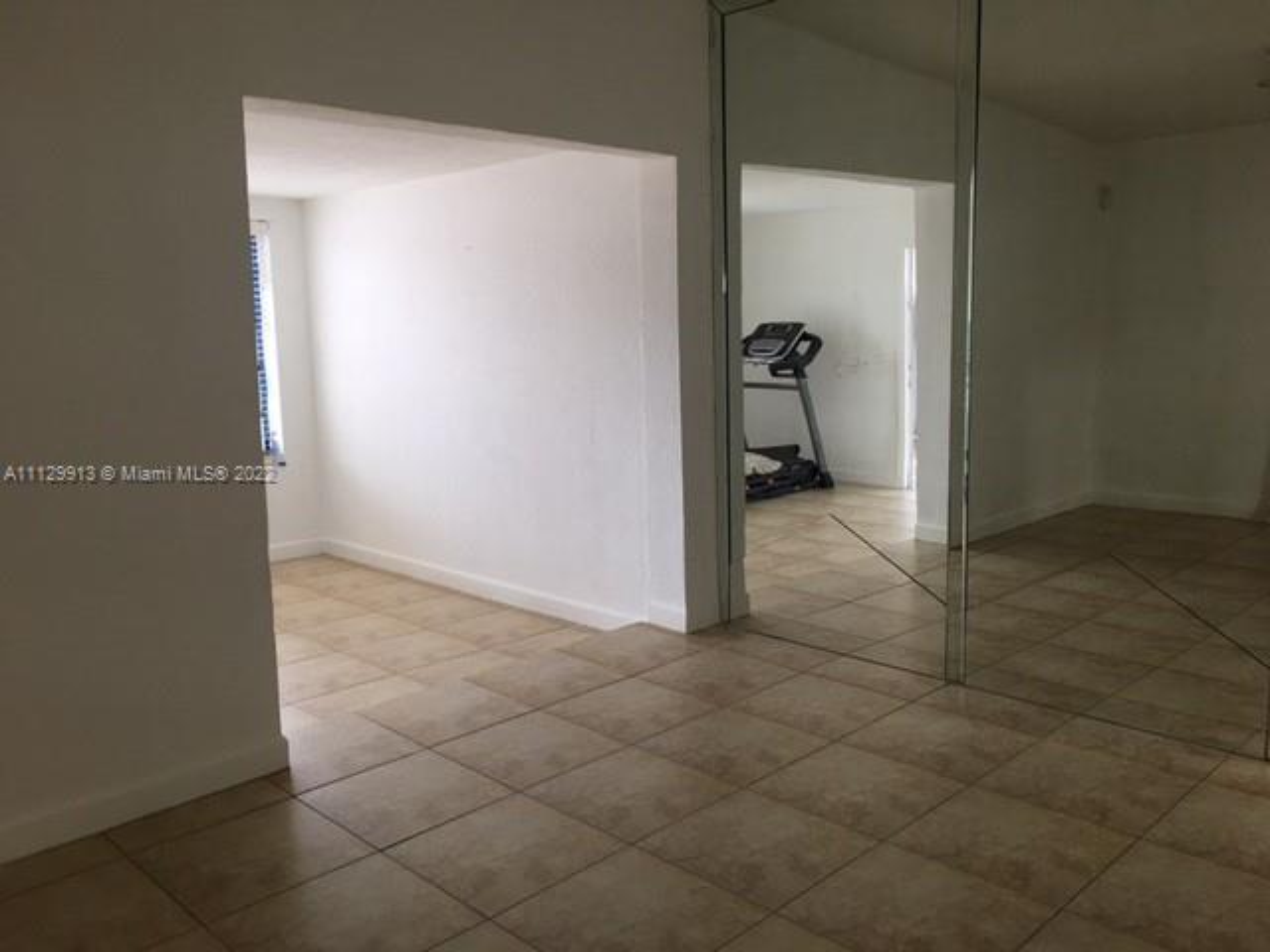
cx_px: 635
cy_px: 476
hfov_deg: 61.7
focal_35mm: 29
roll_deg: +0.7
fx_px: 1064
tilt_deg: -6.3
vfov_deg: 48.2
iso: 32
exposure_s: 1/15
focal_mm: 4.15
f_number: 2.2
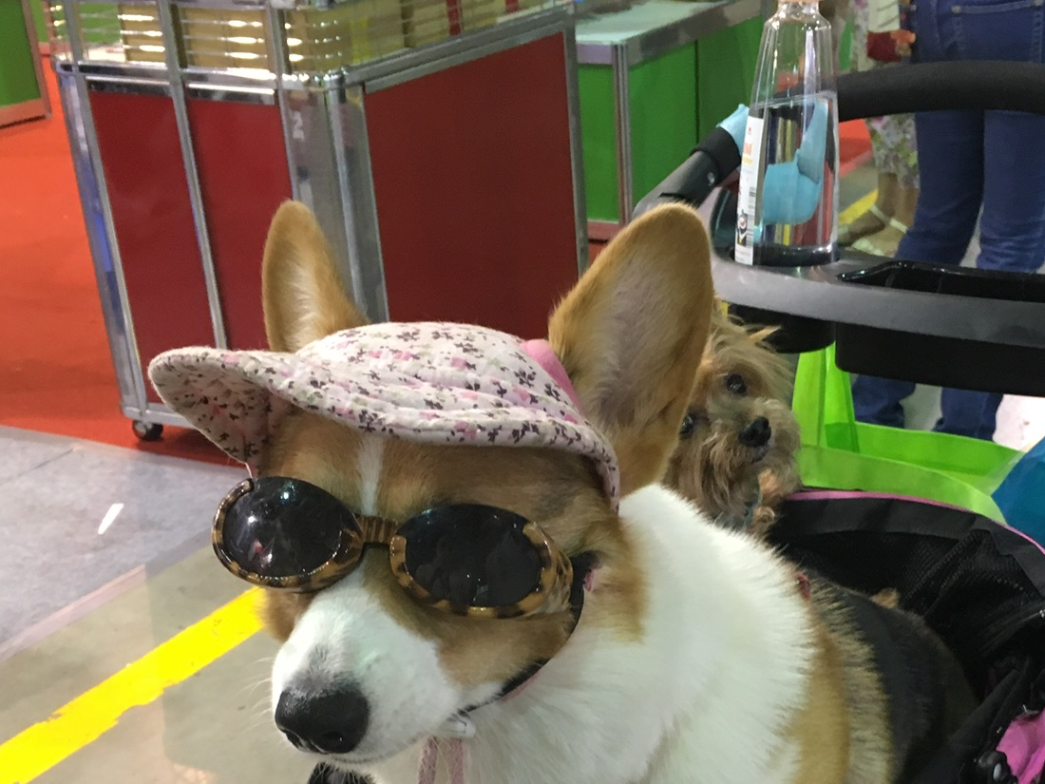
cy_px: 706
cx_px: 639
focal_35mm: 54
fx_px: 1630
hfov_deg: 35.4
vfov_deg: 26.1
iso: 100
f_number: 2.2
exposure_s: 1/30
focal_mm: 4.15
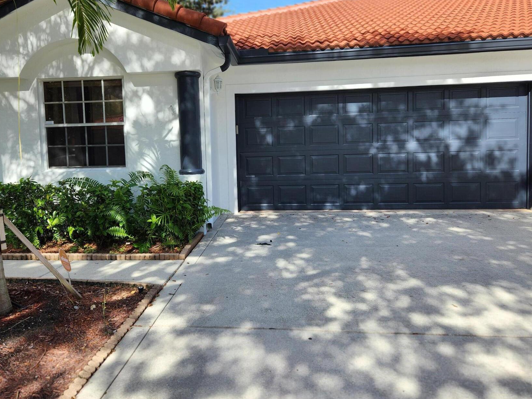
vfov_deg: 49.7
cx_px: 232
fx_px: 430
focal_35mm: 28
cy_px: 179
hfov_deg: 63.2
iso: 20
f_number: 1.8
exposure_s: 1/773
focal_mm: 5.4
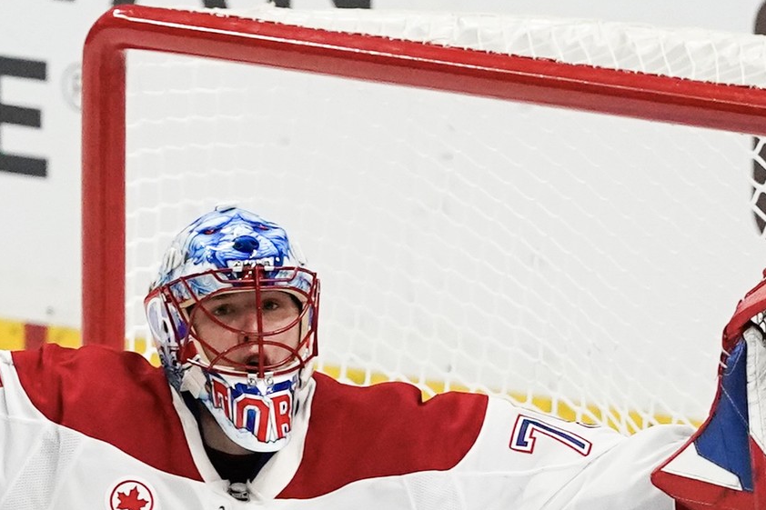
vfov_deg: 0.9
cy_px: 606
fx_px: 34099
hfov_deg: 1.3
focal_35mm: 1603
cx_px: 240
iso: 4000
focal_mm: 300
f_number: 2.8
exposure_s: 1/3200
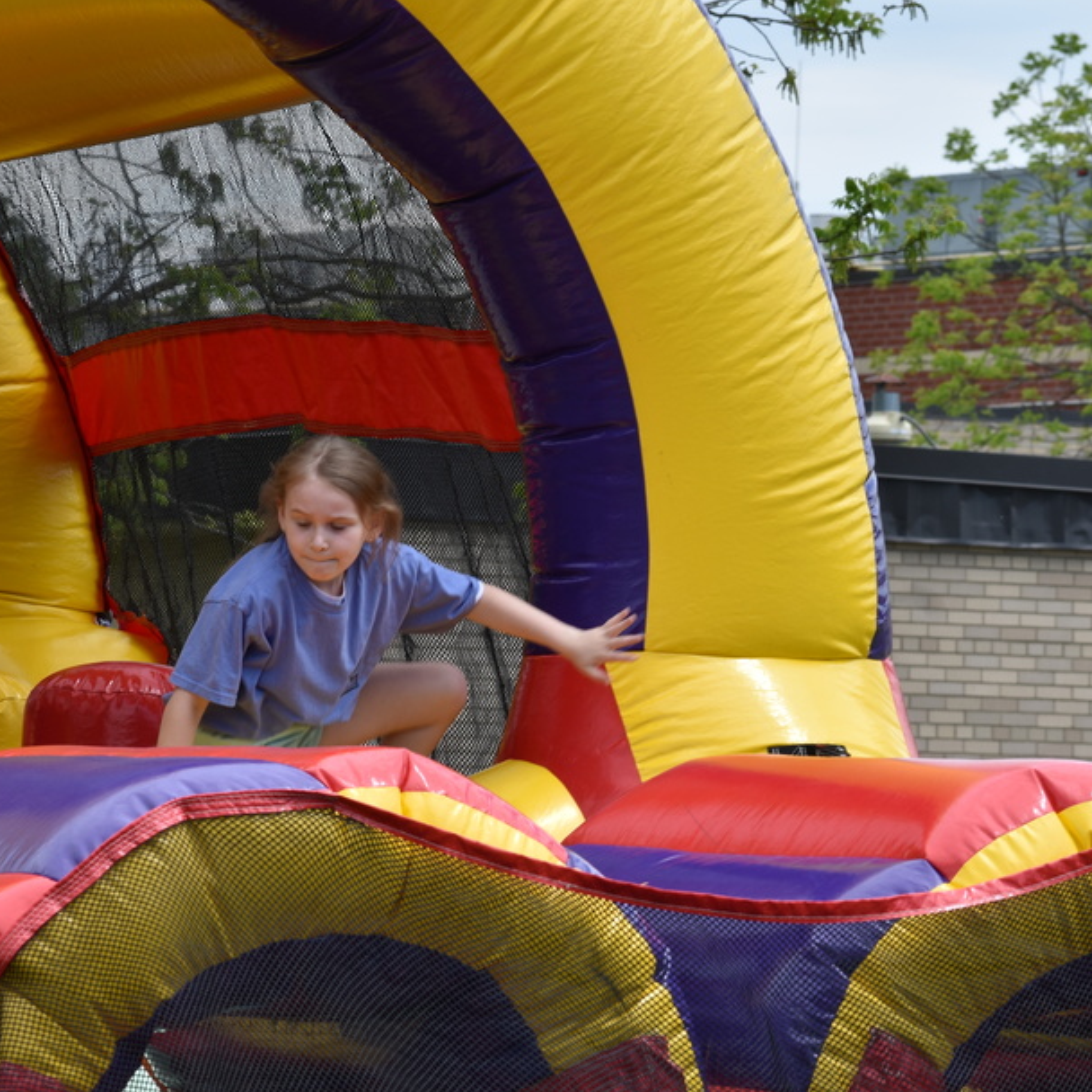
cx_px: 318
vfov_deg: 6.7
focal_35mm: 262
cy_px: 538
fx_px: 9351
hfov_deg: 6.7
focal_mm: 122
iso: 100
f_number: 11
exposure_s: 1/160
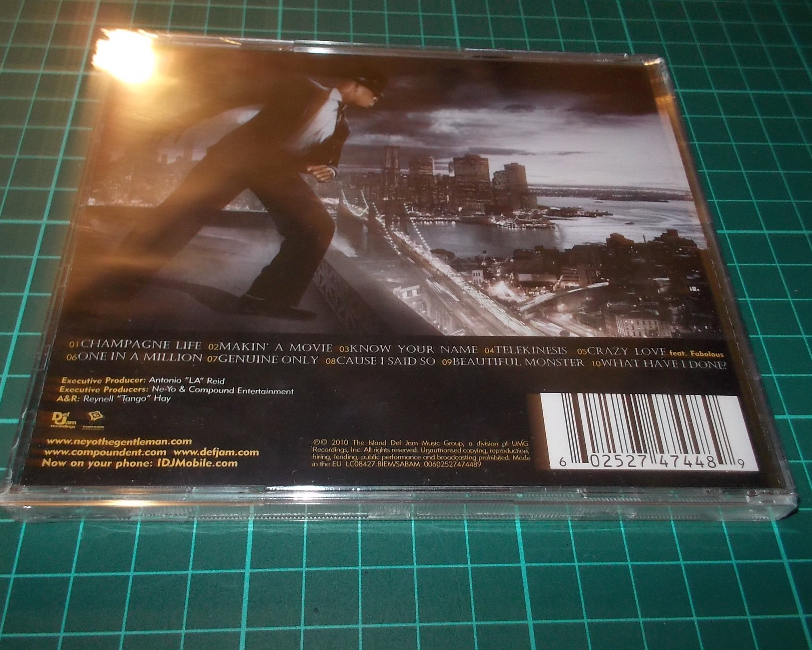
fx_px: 769
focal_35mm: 32
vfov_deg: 45.8
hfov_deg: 55.7
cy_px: 323
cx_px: 402
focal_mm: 4.1
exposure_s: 1/30
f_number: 3.3
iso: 200
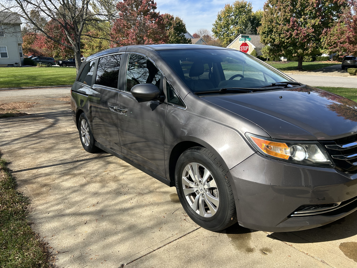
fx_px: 268
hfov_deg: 67.3
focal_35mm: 26
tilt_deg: -15.0
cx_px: 178
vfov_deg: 53.1
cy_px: 134
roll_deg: +0.8
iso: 50
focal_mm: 5.7
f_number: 1.5
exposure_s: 1/2045
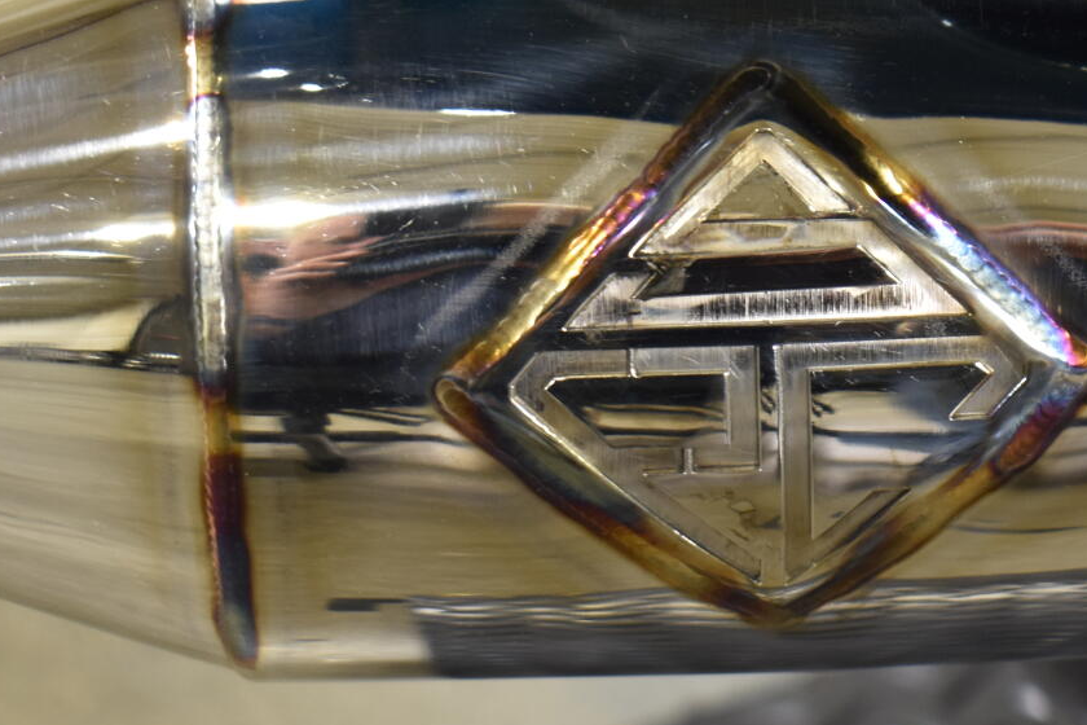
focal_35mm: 150
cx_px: 845
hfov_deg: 13.6
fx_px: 4529
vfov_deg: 9.1
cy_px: 364
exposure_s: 1/8
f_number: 5
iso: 400
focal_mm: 42
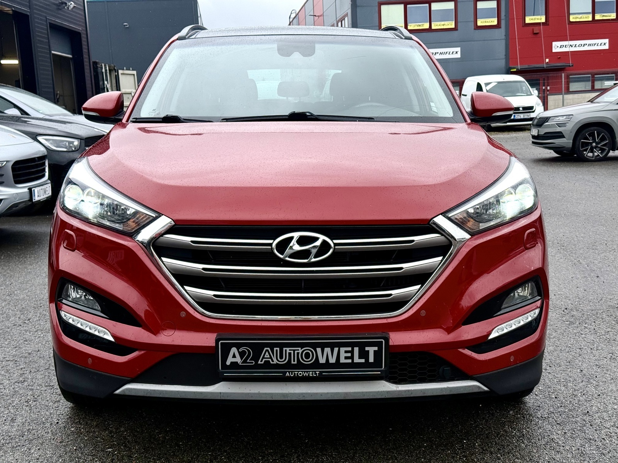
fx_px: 857
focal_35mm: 48
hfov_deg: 39.7
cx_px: 309
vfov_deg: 30.3
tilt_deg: -8.5
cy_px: 232
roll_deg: +2.9
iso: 64
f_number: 1.78
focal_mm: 6.76
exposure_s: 1/1715
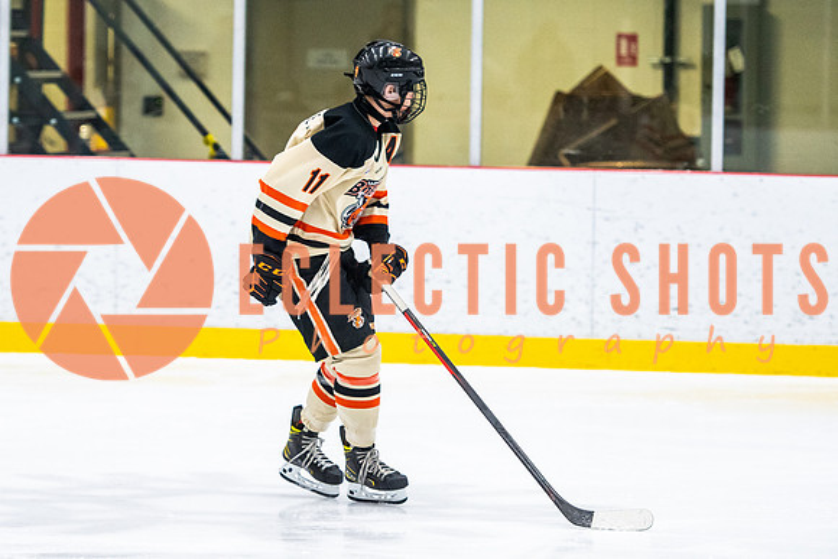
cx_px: 331
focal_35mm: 219
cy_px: 227
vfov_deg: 6.3
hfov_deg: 9.4
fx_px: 5089
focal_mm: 120
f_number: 2.8
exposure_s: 1/640
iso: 1800
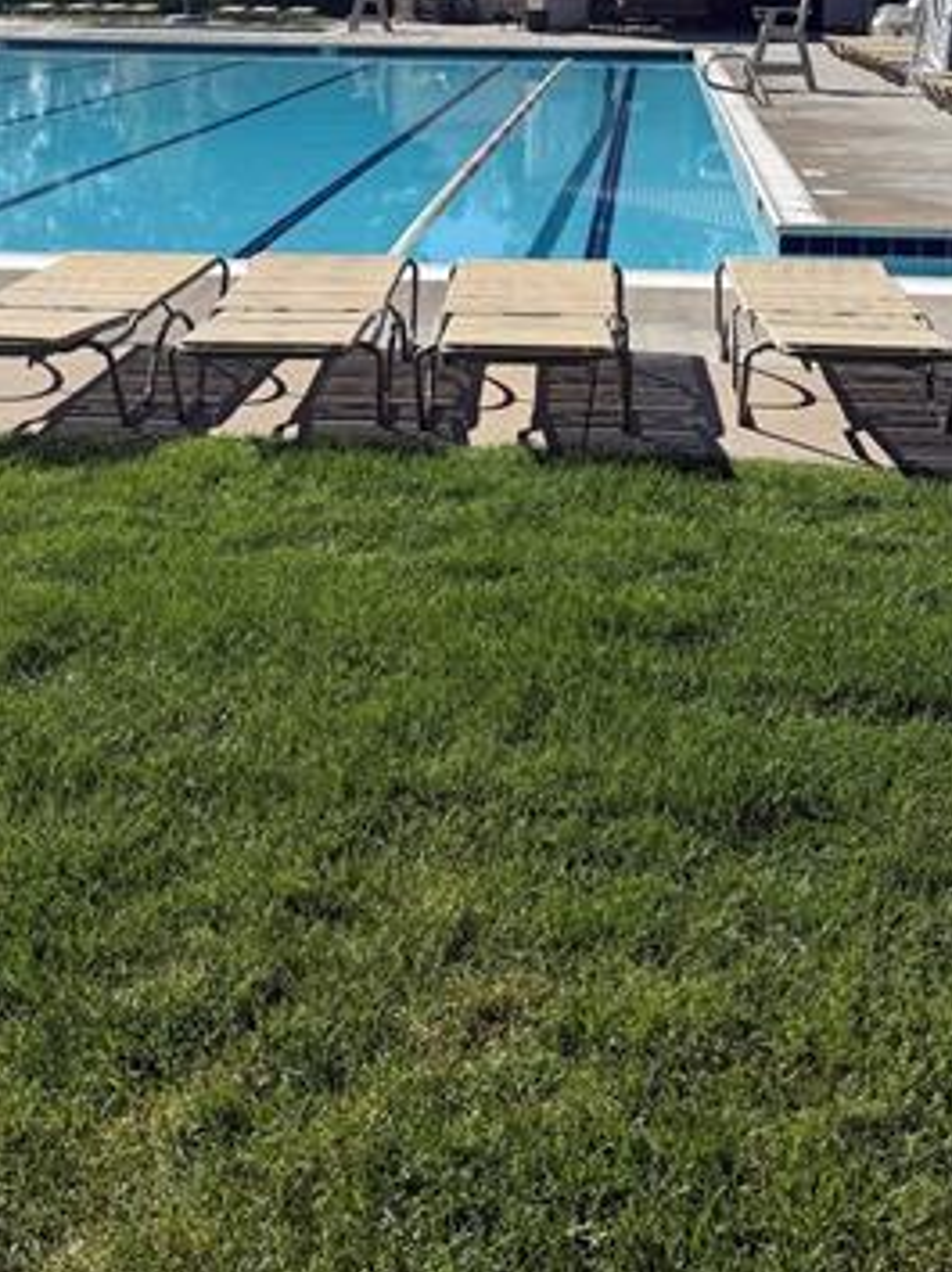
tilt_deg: -9.2
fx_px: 1909
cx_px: 444
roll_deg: -0.2
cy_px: 273
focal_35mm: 52
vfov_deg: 35.8
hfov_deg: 28.0
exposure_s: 1/4975
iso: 80
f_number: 1.78
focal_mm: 6.76
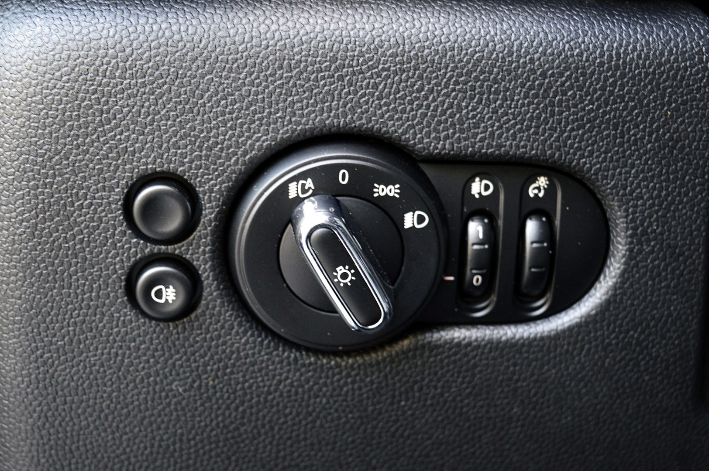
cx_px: 354
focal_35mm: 63
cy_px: 236
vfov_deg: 21.5
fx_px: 1240
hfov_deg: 31.9
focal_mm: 42
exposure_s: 1/30
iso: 800
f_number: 5
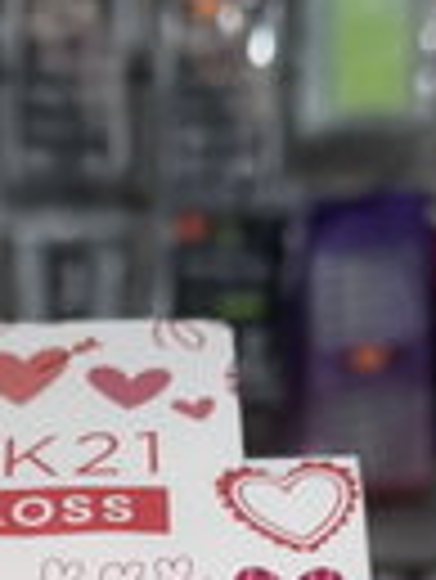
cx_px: 36
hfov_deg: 14.8
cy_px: 816
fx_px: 1660
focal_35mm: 99
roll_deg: -0.7
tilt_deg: -10.1
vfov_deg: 18.1
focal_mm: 6.86
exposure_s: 1/66
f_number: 1.78
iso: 50
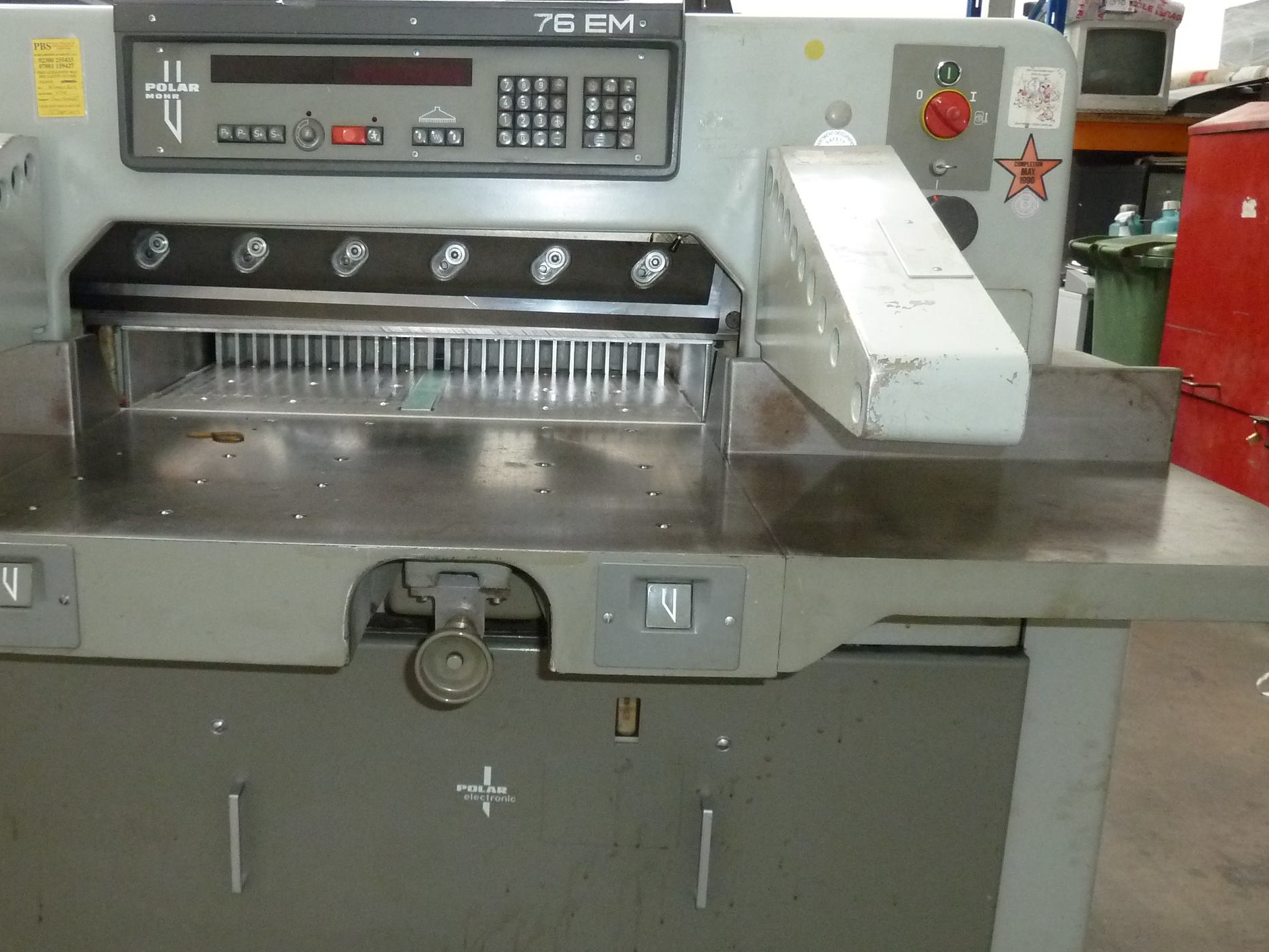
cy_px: 536
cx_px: 500
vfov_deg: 41.7
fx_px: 1247
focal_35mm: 34
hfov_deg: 53.5
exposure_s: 1/30
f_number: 3.3
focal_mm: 4.1
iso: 320
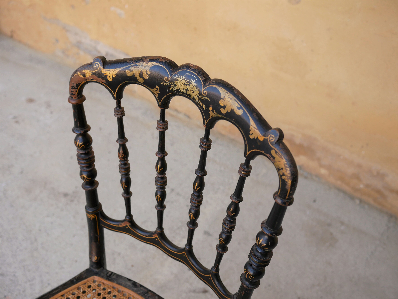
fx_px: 460
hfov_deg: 46.8
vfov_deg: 36.0
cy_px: 150
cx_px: 199
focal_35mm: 40
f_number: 2.8
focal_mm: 20
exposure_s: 1/250
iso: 200
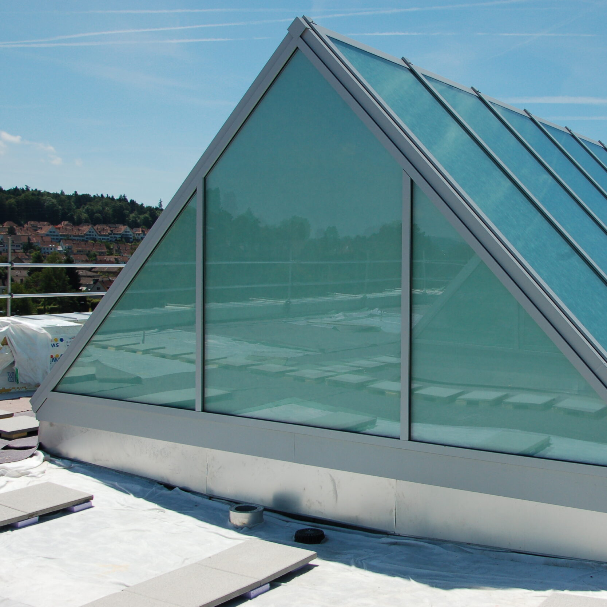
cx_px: 455
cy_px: 303
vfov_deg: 39.2
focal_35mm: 43
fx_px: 853
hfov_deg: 38.2
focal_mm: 22
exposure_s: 1/400
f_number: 10
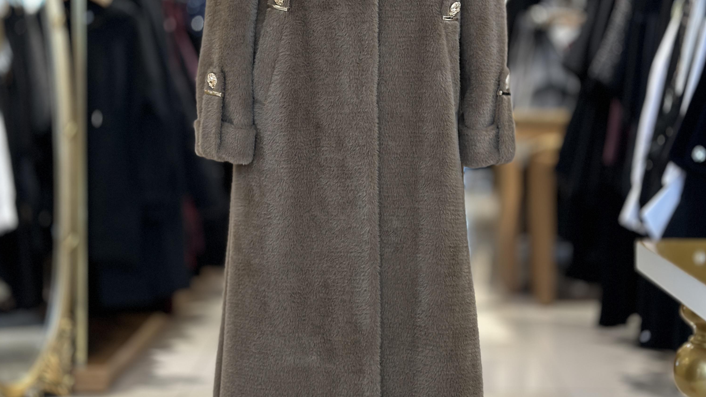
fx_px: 1310
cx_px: 352
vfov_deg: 17.2
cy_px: 108
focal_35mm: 70
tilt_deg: -1.5
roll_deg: -0.6
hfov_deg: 30.2
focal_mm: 6.86
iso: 125
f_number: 1.78
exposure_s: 1/88
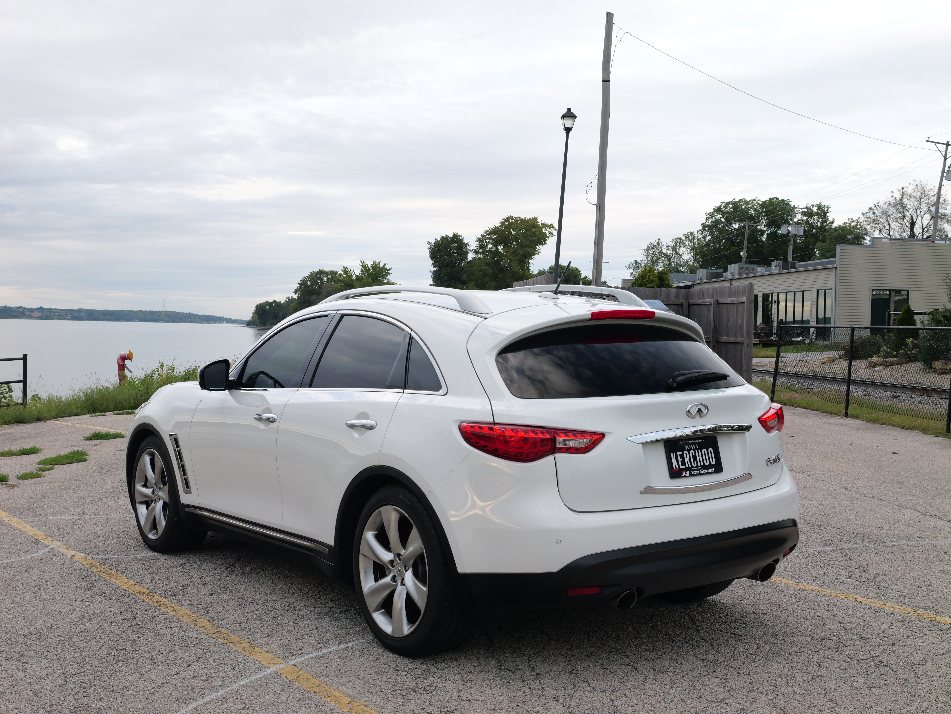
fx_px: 1264
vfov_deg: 31.5
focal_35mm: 46
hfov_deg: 41.2
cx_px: 476
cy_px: 357
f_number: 5
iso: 400
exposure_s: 1/160
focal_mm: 23
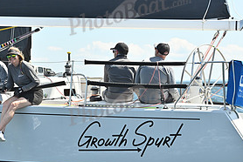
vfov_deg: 9.4
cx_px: 24
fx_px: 987
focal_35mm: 146
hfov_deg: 13.9
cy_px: 70
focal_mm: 70
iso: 250
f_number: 5
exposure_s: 1/1250
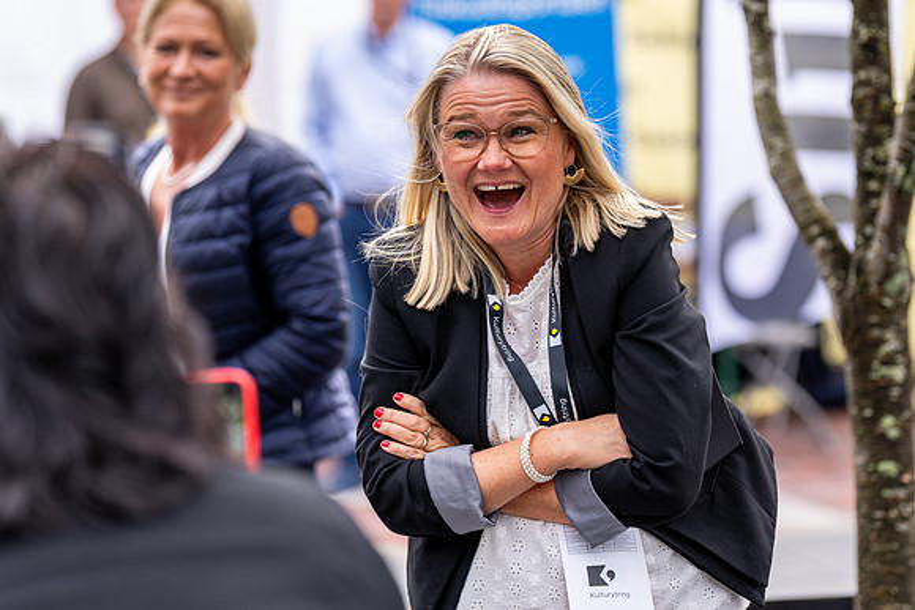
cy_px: 196
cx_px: 575
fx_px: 4067
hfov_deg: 12.8
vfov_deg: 8.6
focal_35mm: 160
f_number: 2.8
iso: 100
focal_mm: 111
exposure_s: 1/400
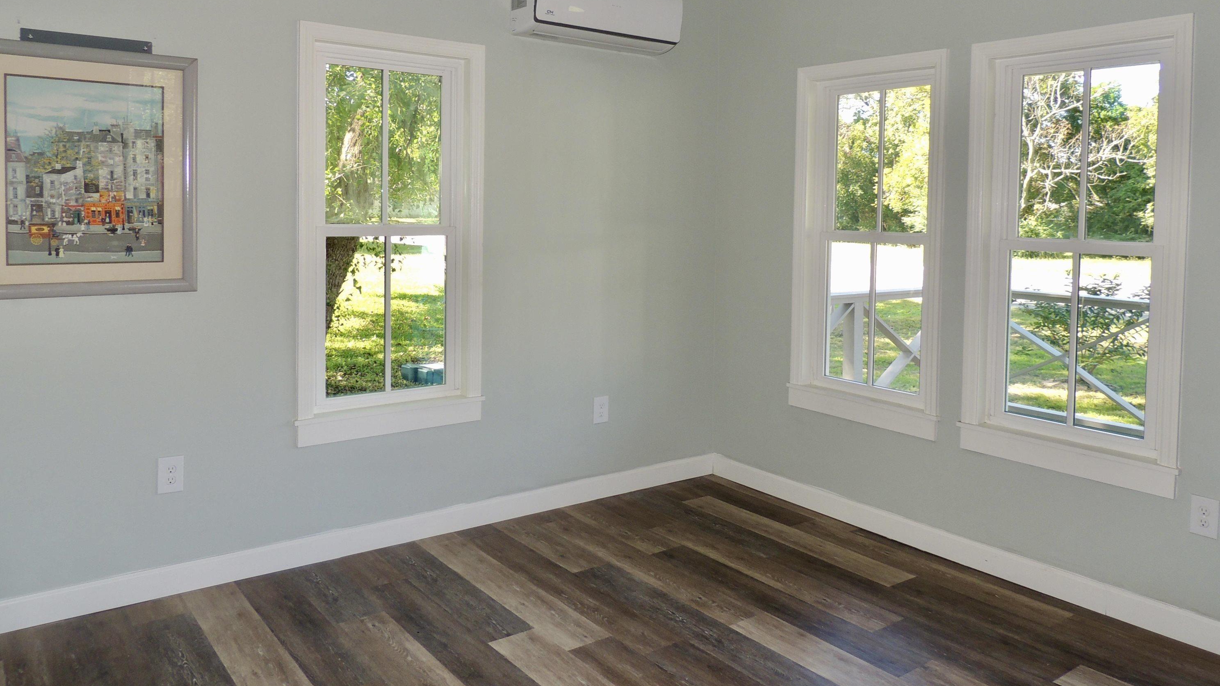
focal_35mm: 27
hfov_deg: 69.9
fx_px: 873
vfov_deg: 42.5
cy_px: 244
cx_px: 623
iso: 100
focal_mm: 4.3
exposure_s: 1/60
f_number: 3
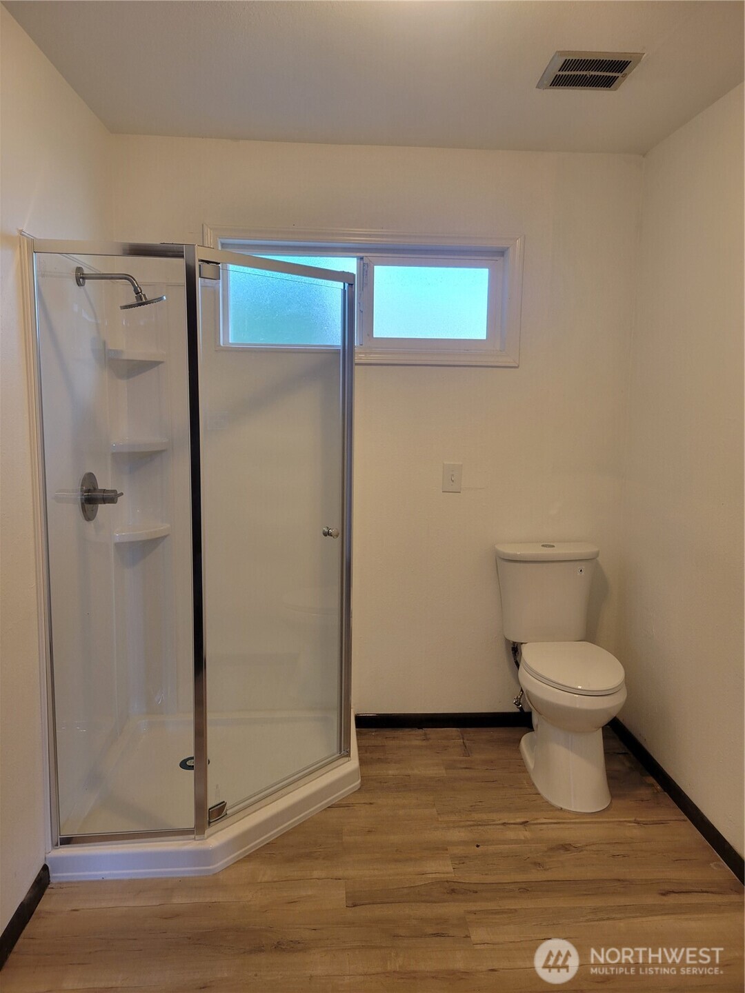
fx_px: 746
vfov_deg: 67.3
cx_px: 372
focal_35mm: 26
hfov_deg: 53.1
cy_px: 496
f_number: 1.8
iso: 125
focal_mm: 5.4
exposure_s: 1/120
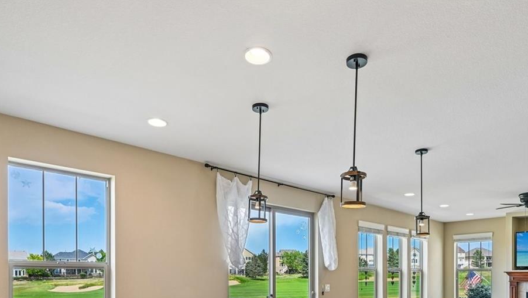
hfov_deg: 71.8
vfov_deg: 40.9
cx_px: 283
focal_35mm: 26
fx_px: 364
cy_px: 270
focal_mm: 14
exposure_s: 1/15
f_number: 10
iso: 160
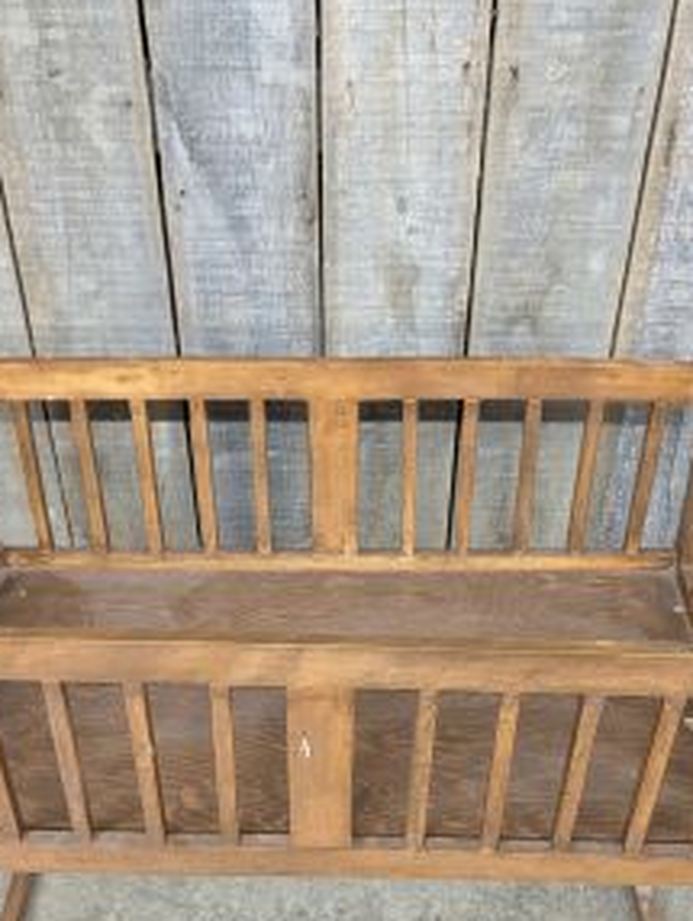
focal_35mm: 42
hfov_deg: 34.4
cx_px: 326
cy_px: 583
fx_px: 1119
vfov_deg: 44.3
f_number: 1.68
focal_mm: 6.9
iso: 459
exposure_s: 1/24
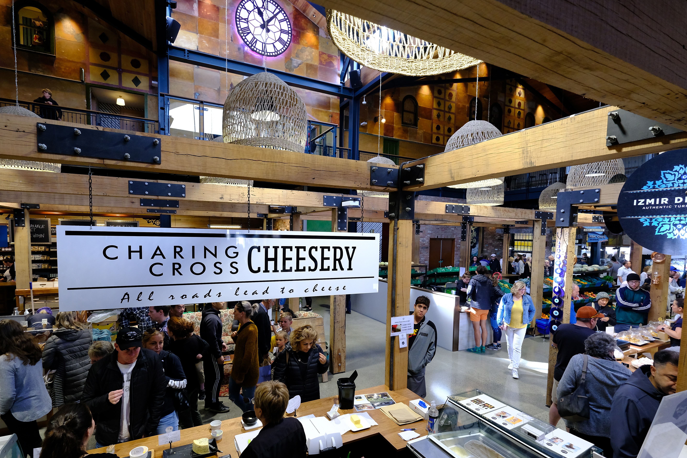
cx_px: 328
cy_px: 257
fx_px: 324
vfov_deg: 70.2
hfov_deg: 93.2
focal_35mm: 17
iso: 1250
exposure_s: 1/125
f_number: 4
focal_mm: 10
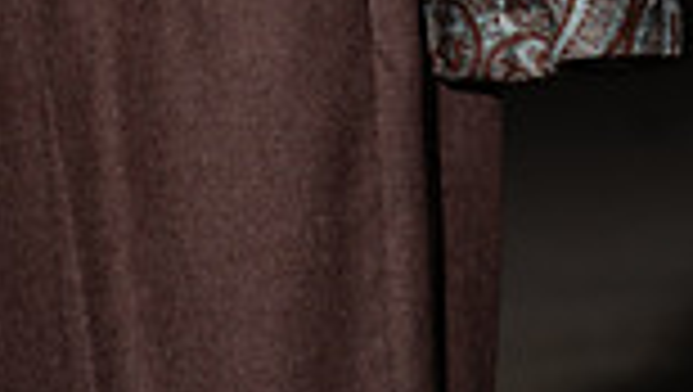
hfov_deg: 5.2
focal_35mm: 413
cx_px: 47
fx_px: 7597
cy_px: -586
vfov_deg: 2.9
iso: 1000
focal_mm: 135
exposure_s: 1/200
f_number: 6.3
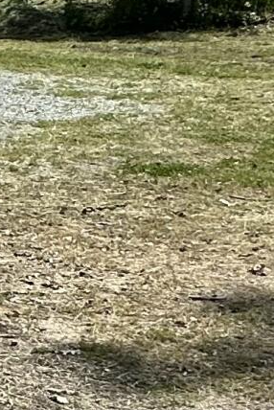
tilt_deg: -13.2
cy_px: 282
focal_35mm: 102
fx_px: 1163
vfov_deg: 19.9
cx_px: -641
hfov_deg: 9.3
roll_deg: +0.7
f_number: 2.2
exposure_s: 1/1916
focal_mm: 2.22
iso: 50
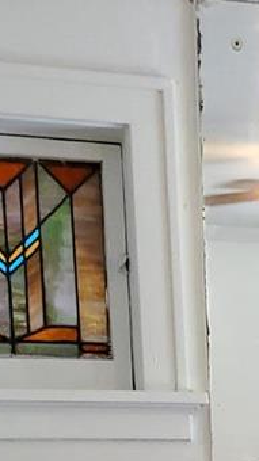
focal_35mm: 100
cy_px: 716
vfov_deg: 18.6
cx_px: 424
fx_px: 1222
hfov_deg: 11.4
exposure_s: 1/60
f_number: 1.5
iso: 250
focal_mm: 4.3
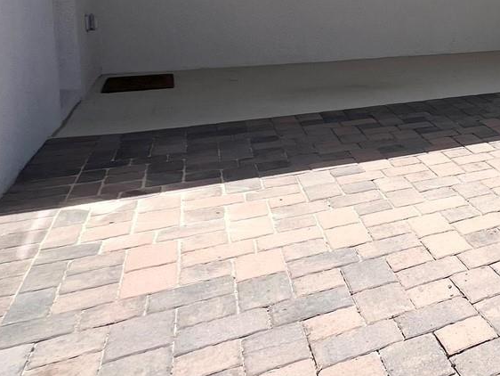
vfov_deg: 36.2
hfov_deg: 33.3
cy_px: 35
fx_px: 535
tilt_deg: -6.3
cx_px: 679
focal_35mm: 37
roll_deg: -1.1
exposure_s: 1/1672
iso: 32
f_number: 1.8
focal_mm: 1.57
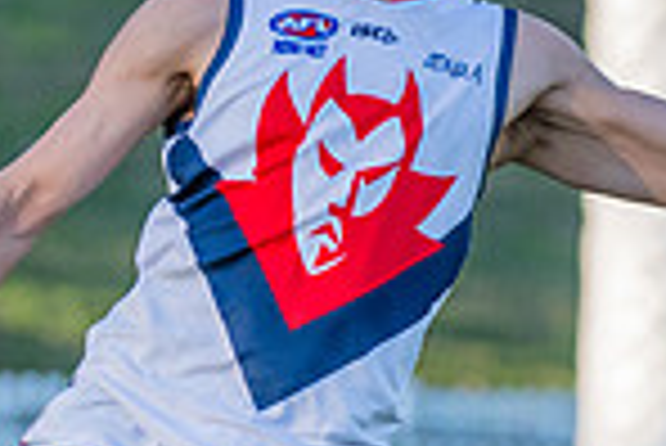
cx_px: 402
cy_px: 443
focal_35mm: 1155
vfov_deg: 1.2
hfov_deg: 1.8
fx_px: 21388
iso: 800
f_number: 5
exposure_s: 1/1250
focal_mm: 220
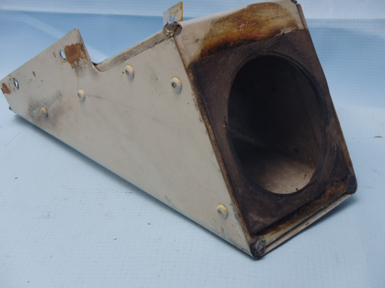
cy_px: 144
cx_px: 192
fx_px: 545
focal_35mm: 49
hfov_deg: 38.9
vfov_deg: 29.7
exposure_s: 1/50
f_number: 4.9
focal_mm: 8.8
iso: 320
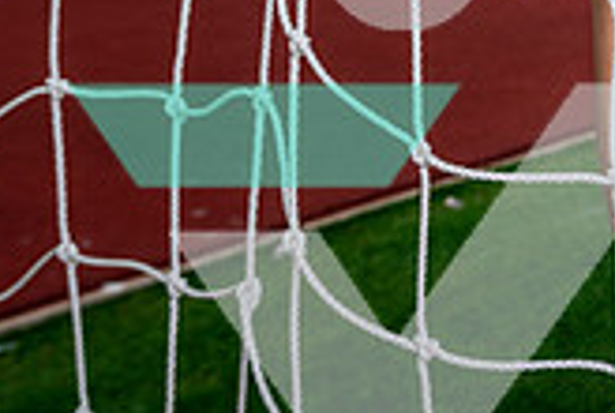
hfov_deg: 15.2
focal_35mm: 120
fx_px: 2054
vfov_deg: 11.1
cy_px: -171
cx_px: 1035
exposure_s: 1/125
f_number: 8
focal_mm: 34
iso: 100
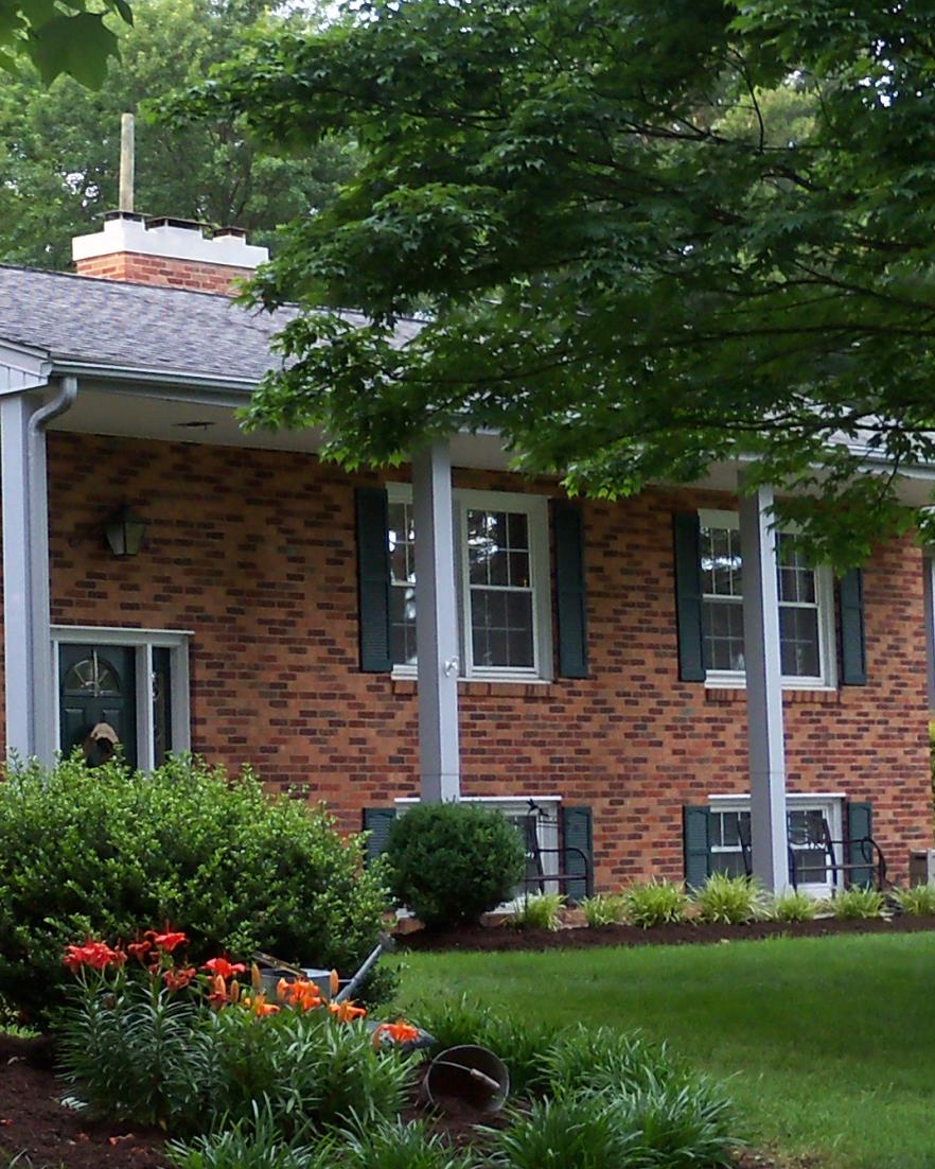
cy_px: 446
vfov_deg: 20.6
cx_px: -343
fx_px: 3216
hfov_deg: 15.6
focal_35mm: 93
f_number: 3.5
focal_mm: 6.2
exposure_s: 1/30
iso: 100
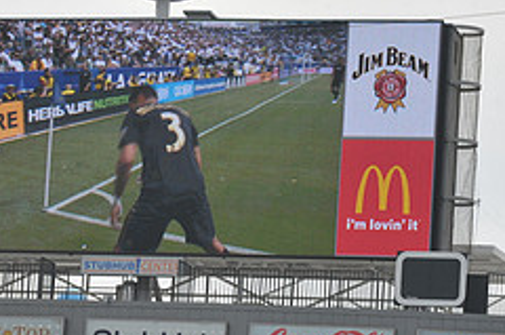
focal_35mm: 339
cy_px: 114
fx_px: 4746
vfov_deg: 4.0
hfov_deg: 6.1
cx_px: 133
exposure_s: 1/640
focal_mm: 140
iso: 320
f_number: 13
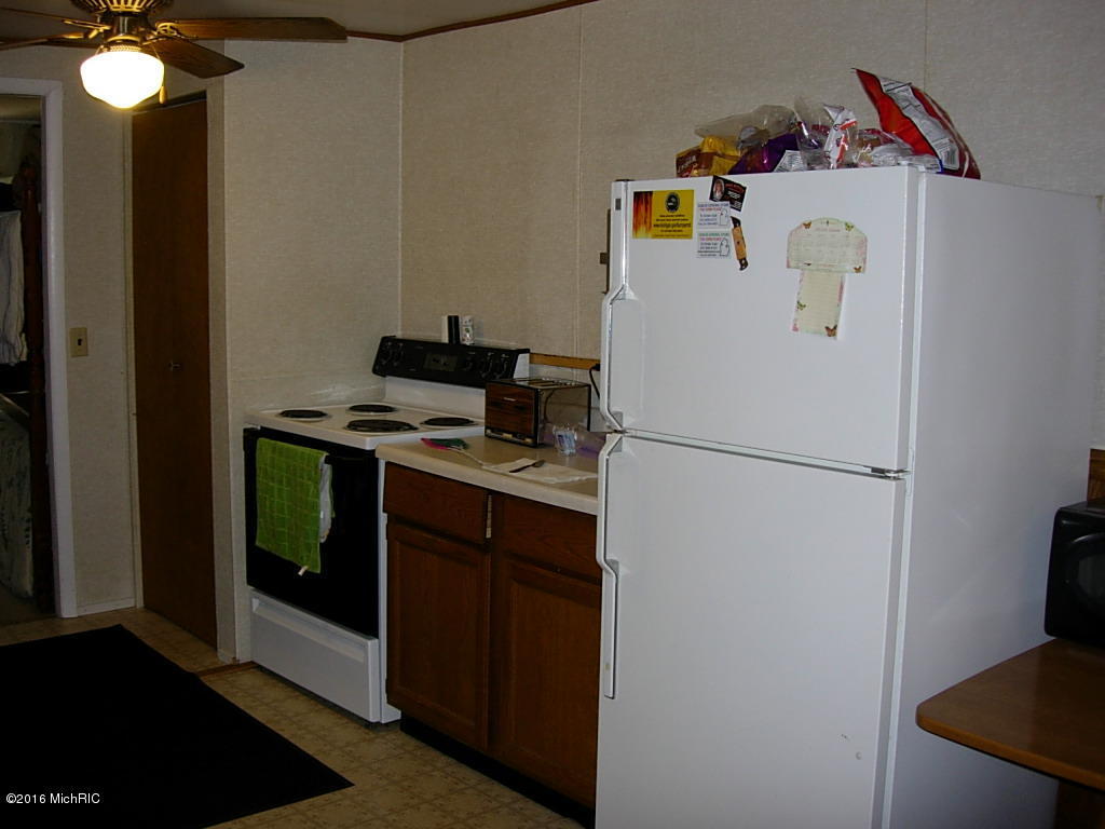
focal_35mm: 38
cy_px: 414
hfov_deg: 49.0
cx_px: 552
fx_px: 1213
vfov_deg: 37.7
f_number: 2.8
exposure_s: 1/64
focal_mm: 7.8
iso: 79
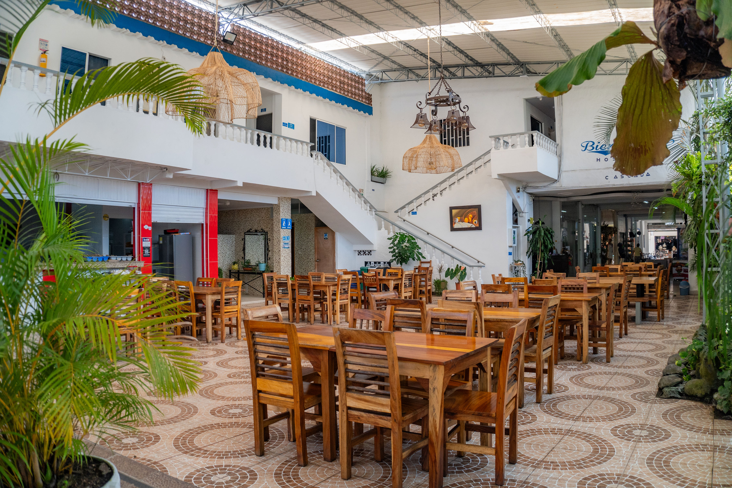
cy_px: 244
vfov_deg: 50.0
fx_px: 523
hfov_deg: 69.9
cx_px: 376
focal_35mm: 26
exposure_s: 1/160
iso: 320
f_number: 3.5
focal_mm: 16
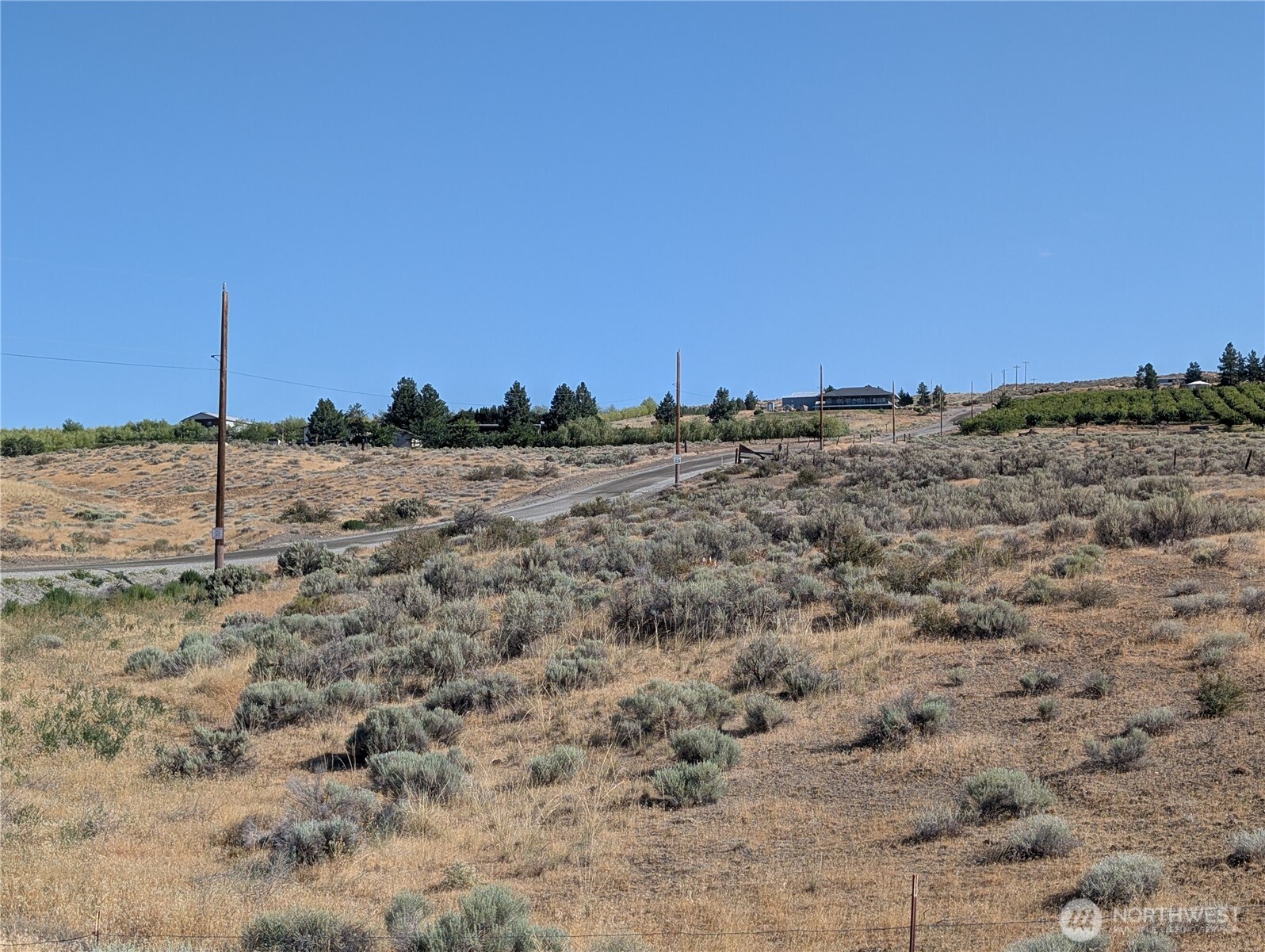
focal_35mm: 49
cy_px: 476
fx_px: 1793
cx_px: 632
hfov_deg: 38.9
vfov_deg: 29.7
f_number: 1.68
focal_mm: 6.9
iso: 18
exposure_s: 1/1041
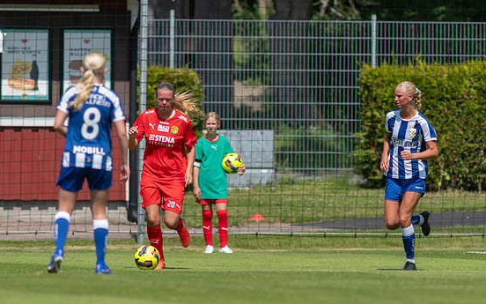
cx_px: 184
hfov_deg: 3.1
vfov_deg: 1.9
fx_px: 9046
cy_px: 200
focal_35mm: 683
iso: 100
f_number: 3.2
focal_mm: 300
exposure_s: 1/1600
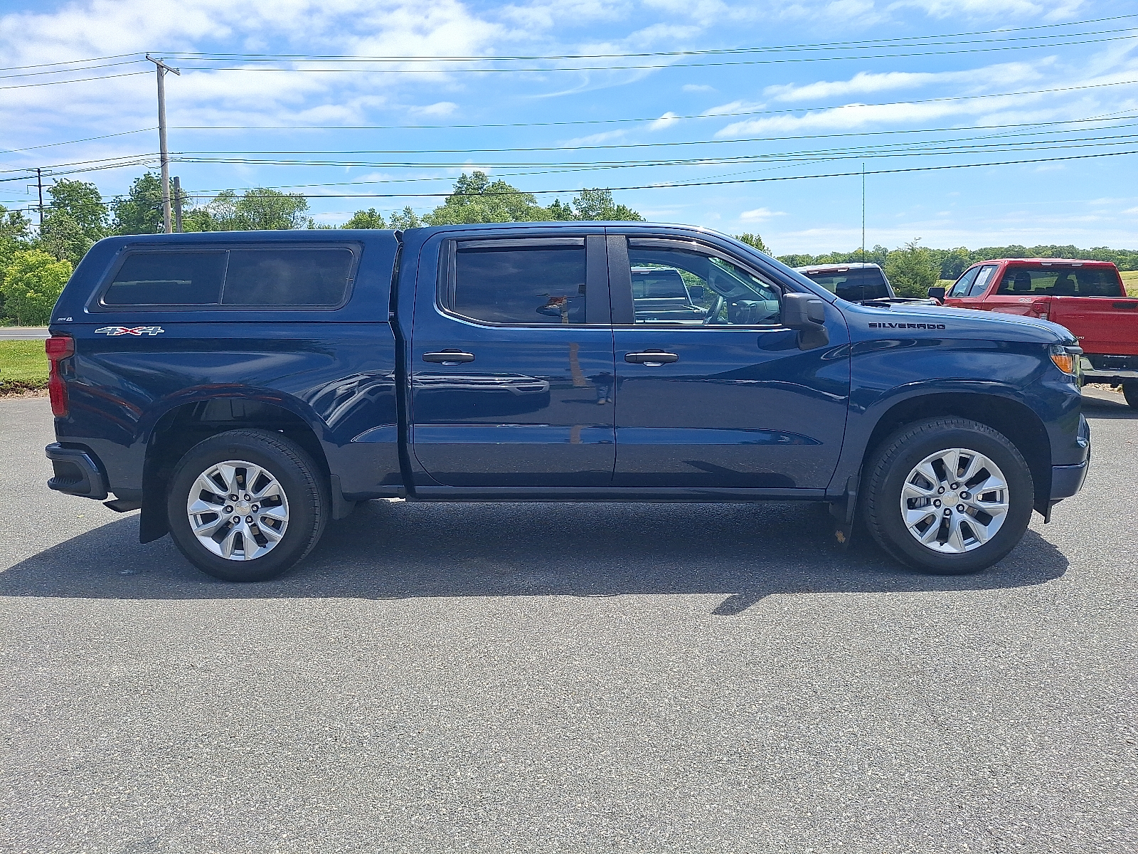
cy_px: 427
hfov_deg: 69.4
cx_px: 569
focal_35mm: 25
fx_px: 822
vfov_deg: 54.9
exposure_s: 1/1667
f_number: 1.8
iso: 30
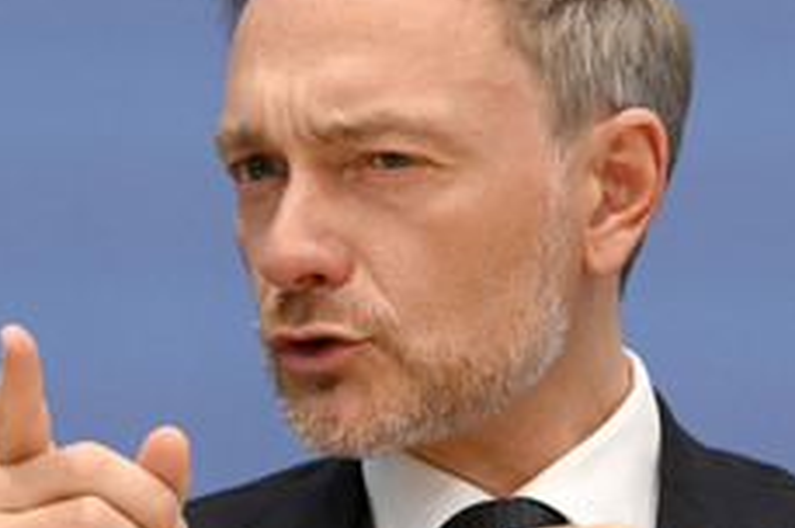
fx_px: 6086
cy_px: 323
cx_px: 488
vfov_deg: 5.0
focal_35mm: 276
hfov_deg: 7.5
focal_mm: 140
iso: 3200
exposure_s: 1/500
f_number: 5.6
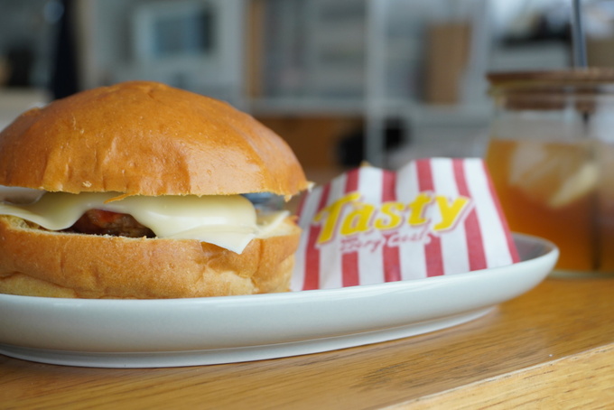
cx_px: 307
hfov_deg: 36.9
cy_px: 205
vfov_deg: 25.1
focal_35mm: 54
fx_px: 921
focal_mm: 36
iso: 500
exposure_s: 1/60
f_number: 5.6
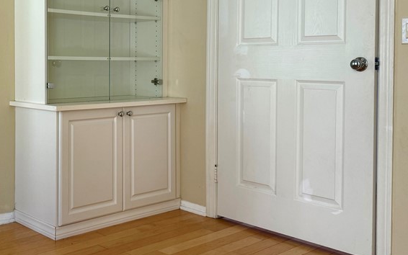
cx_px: 74
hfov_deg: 41.4
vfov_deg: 27.7
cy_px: 68
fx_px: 512
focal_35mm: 46
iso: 125
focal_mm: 6.76
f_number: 1.78
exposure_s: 1/121
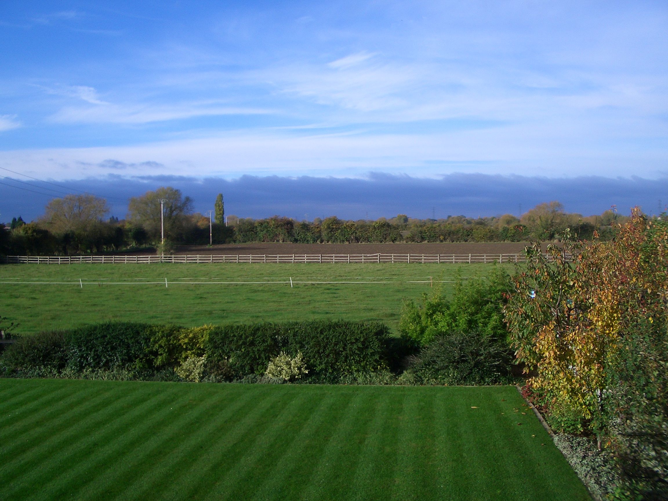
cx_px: 334
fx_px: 675
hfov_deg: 52.6
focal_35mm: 35
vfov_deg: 40.7
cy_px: 250
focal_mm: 5.8
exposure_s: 1/400
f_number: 4.3
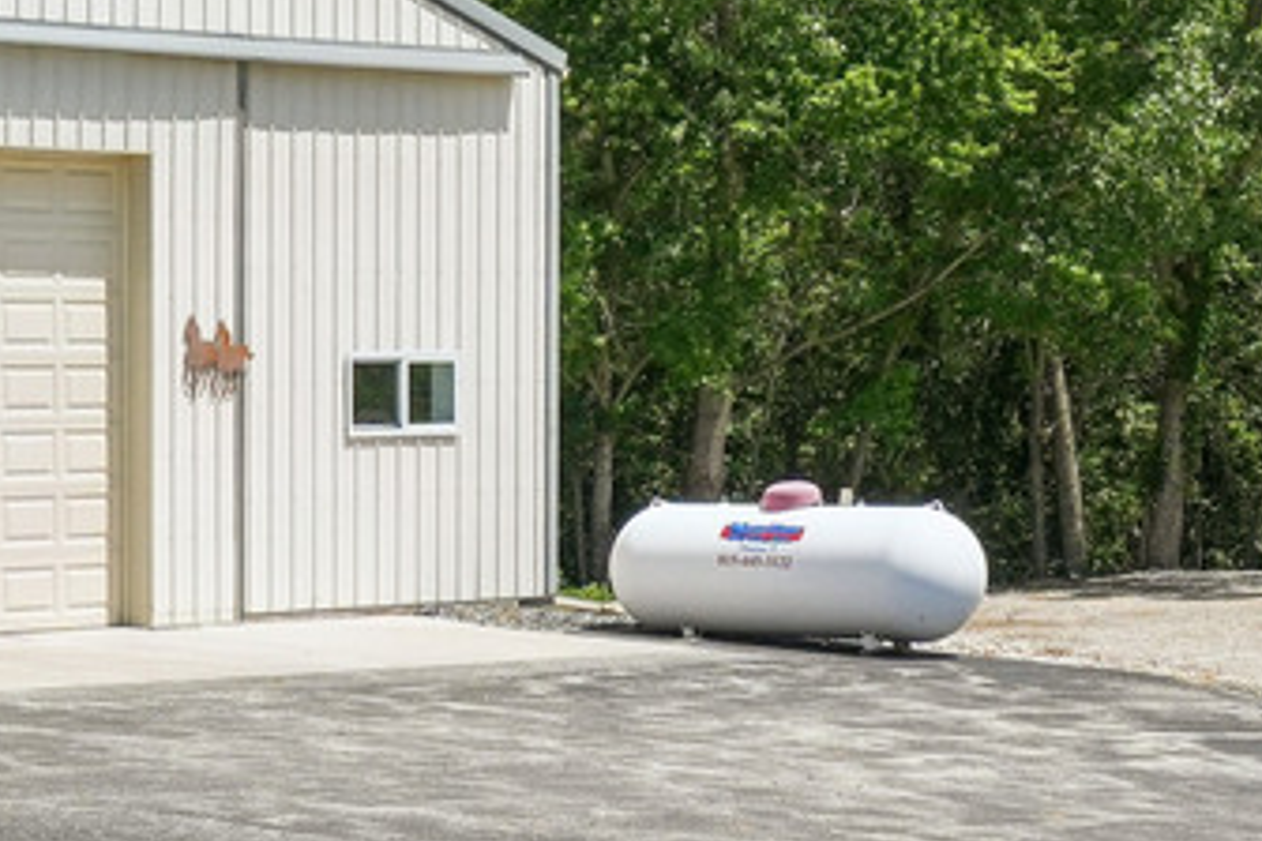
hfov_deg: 17.7
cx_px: -180
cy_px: -105
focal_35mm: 111
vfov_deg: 12.1
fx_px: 3891
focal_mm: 23
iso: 400
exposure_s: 1/1250
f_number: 8
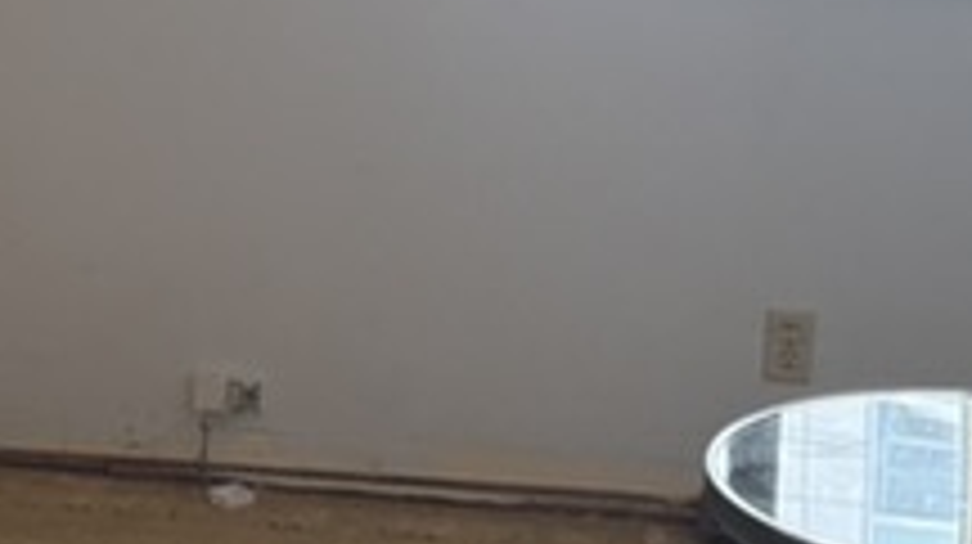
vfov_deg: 9.7
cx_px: 248
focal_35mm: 124
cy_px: 216
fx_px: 3193
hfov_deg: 17.2
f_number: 1.78
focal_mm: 6.76
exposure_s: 1/120
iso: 250
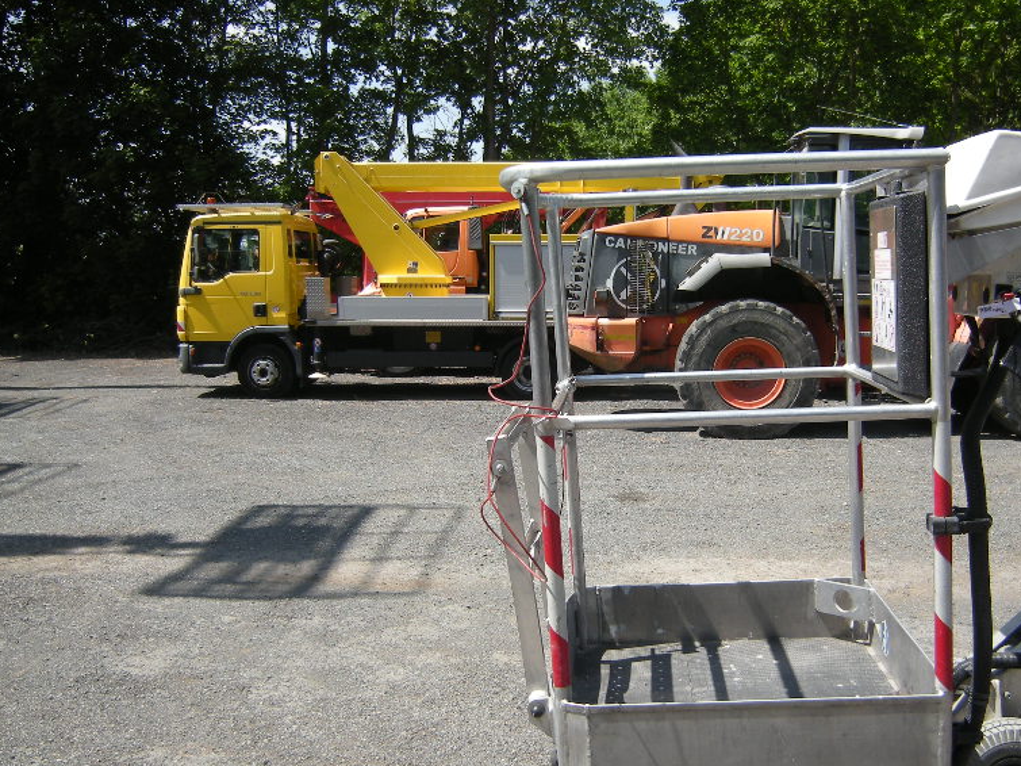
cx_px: 596
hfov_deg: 48.8
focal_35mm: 38
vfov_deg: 37.6
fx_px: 1121
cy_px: 443
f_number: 5.6
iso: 64
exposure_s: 1/187
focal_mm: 4.7
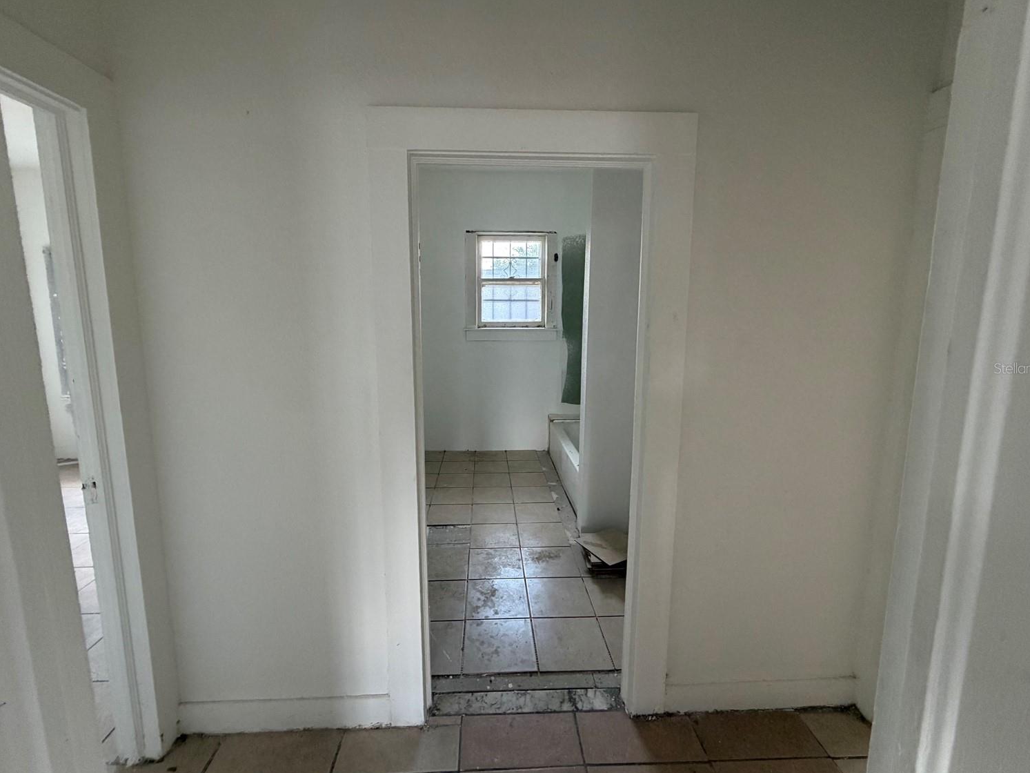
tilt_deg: -6.8
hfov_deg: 98.2
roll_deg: +0.7
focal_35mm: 15
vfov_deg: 81.7
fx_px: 446
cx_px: 507
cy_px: 368
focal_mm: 2.22
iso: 320
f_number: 2.2
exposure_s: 1/105
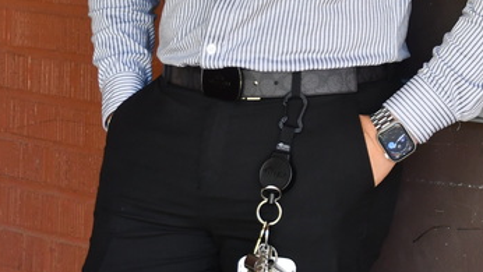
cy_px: -146
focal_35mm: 158
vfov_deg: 7.5
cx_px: 412
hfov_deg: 13.5
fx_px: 2024
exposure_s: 1/250
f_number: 4.2
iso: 720
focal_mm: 34
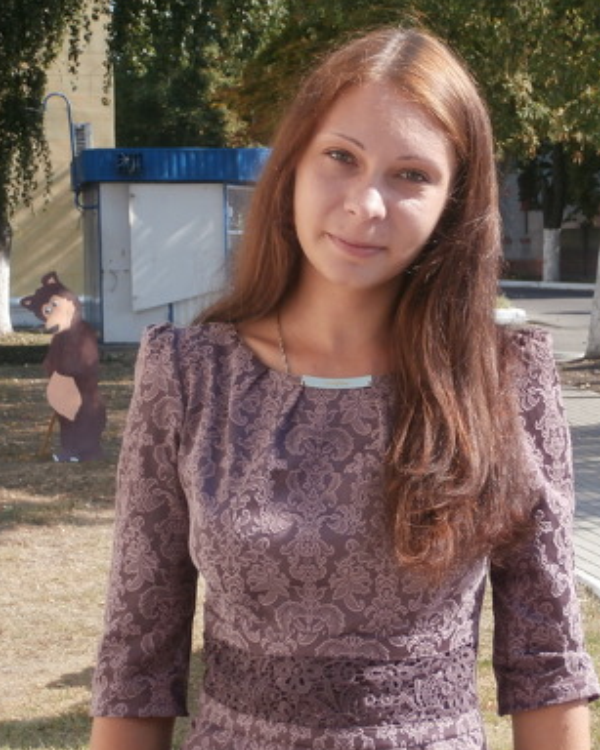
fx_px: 1932
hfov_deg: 17.6
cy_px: 355
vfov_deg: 22.0
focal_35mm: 87
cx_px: 434
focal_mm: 10.11
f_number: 4.5
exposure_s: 1/320
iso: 100
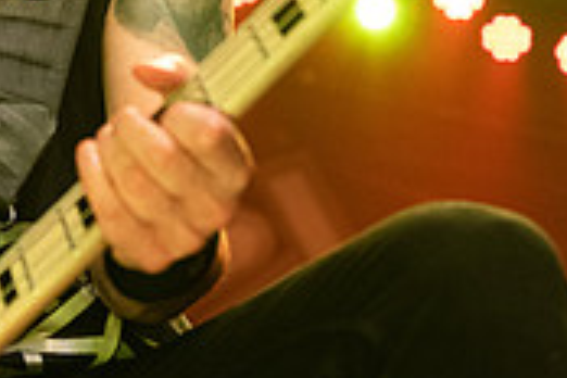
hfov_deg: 13.7
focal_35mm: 147
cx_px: -23
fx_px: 2315
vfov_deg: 9.2
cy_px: -116
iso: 2500
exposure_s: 1/640
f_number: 3.2
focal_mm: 44
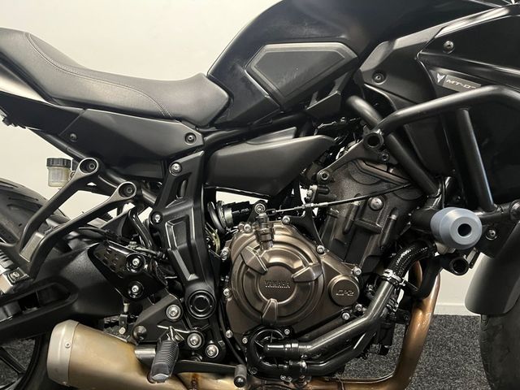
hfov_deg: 67.3
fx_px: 391
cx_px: 260
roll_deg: -0.9
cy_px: 195
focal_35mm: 26
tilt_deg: -6.1
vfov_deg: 53.1
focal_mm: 5.1
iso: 400
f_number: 1.6
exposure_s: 1/33
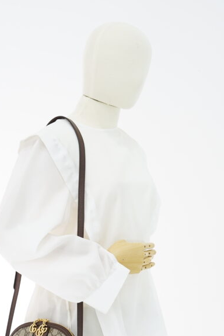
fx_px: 830
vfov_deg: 22.5
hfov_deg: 15.4
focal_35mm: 89
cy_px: 274
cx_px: 80
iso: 800
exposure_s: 1/13
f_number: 6.3
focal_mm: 50
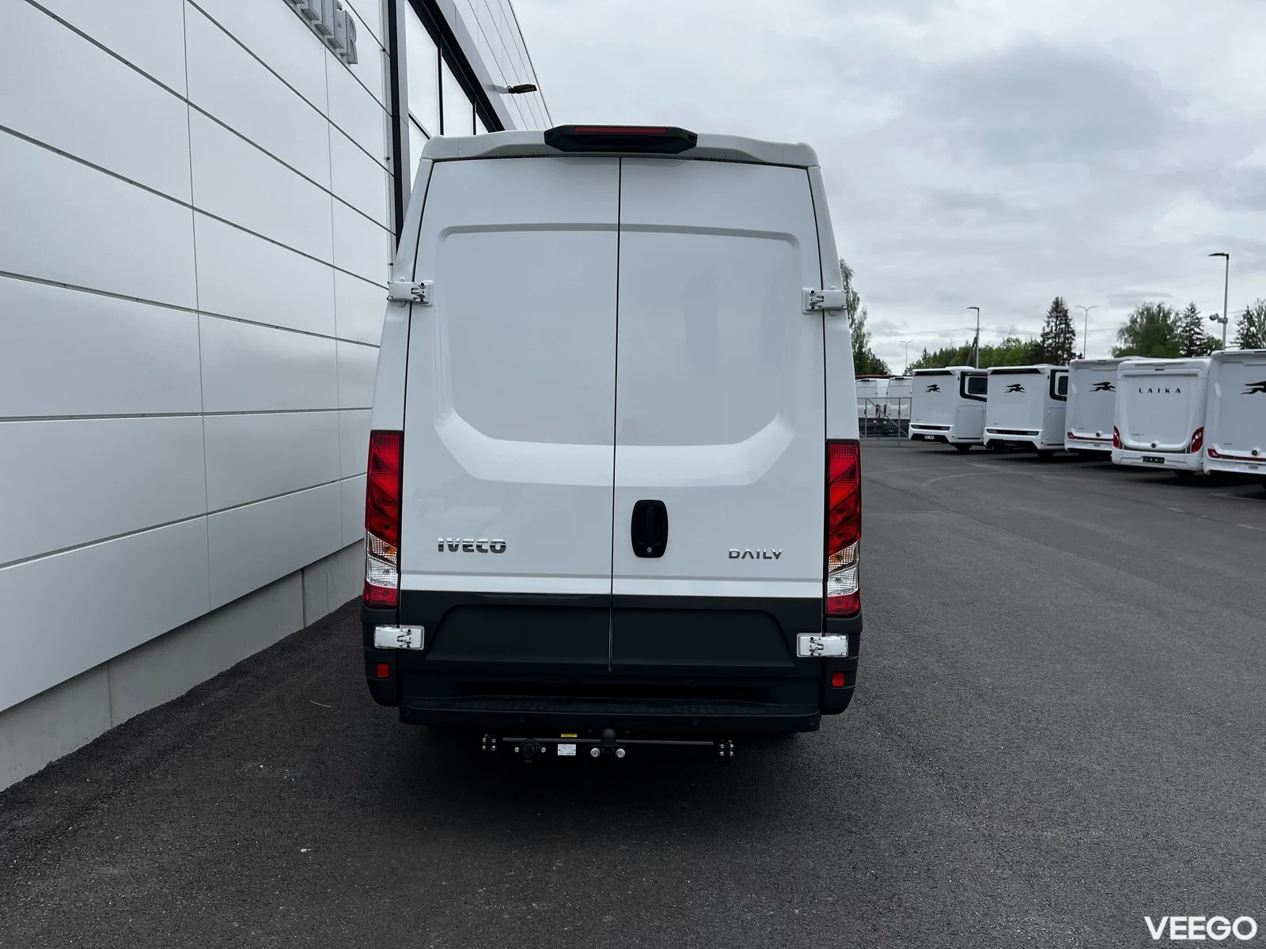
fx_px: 951
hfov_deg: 67.3
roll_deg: +0.0
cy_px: 474
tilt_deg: -5.2
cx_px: 633
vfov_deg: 53.1
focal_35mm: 26
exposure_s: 1/1580
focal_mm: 5.1
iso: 50
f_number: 1.6
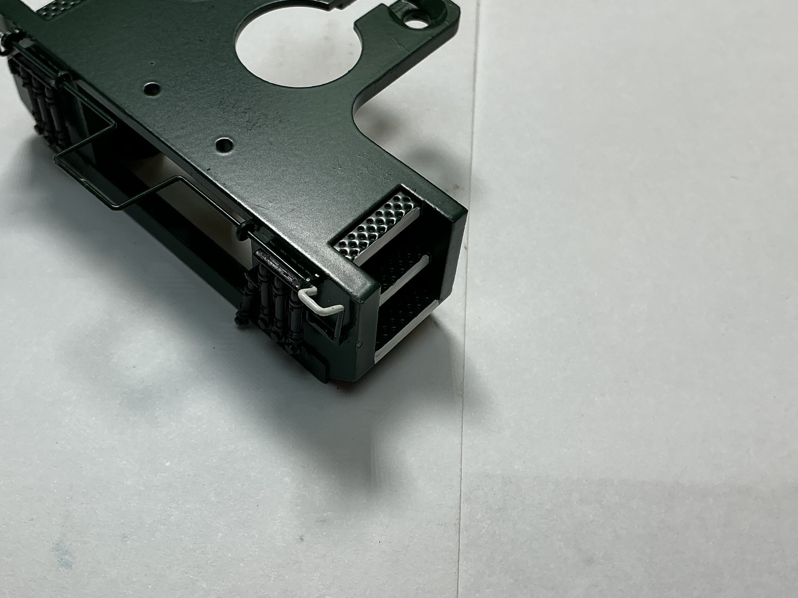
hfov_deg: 43.7
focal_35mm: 43
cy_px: 246
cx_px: 339
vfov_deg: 33.5
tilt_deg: -54.3
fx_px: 991
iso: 20
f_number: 1.8
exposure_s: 1/218
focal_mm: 3
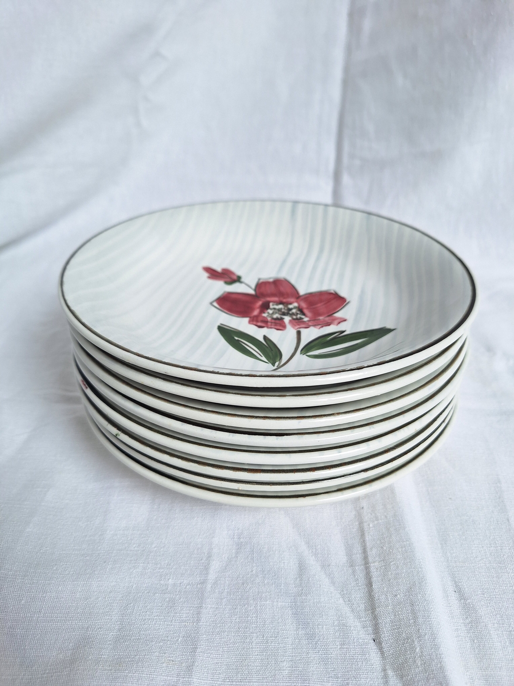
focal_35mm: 23
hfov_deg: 58.9
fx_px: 455
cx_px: 257
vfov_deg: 73.9
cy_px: 343
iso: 40
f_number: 1.8
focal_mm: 5.54
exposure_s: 1/190
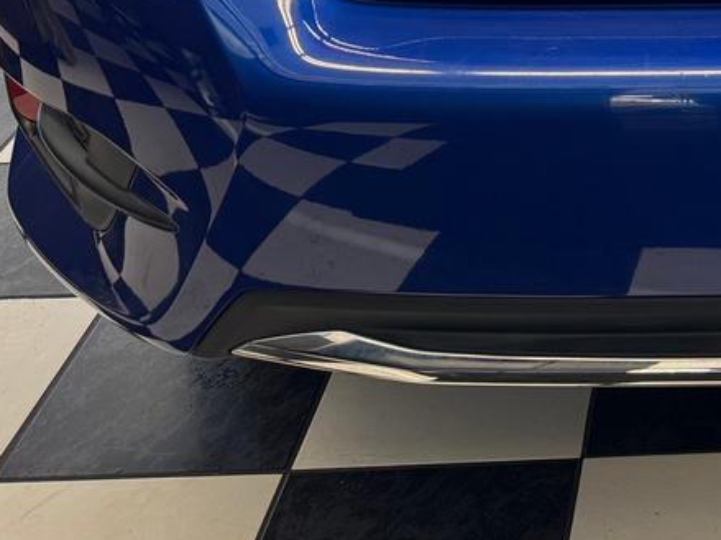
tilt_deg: -17.9
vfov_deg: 18.9
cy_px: -230
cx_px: 836
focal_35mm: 70
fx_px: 1458
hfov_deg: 25.3
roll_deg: +0.4
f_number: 1.78
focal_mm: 6.76
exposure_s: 1/120
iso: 125
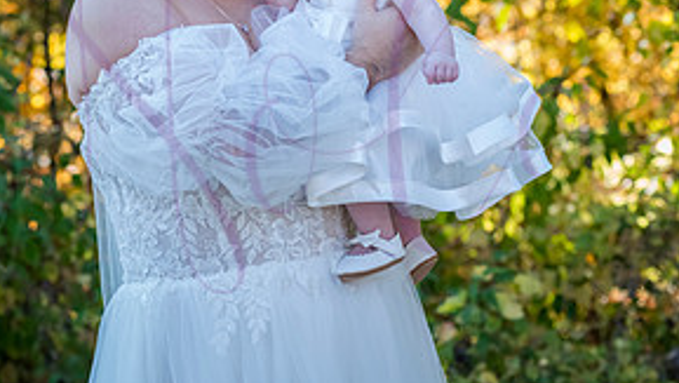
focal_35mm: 150
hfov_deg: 14.3
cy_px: -14
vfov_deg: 8.1
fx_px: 2702
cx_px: 341
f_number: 5.6
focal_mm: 92
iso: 800
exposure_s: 1/320
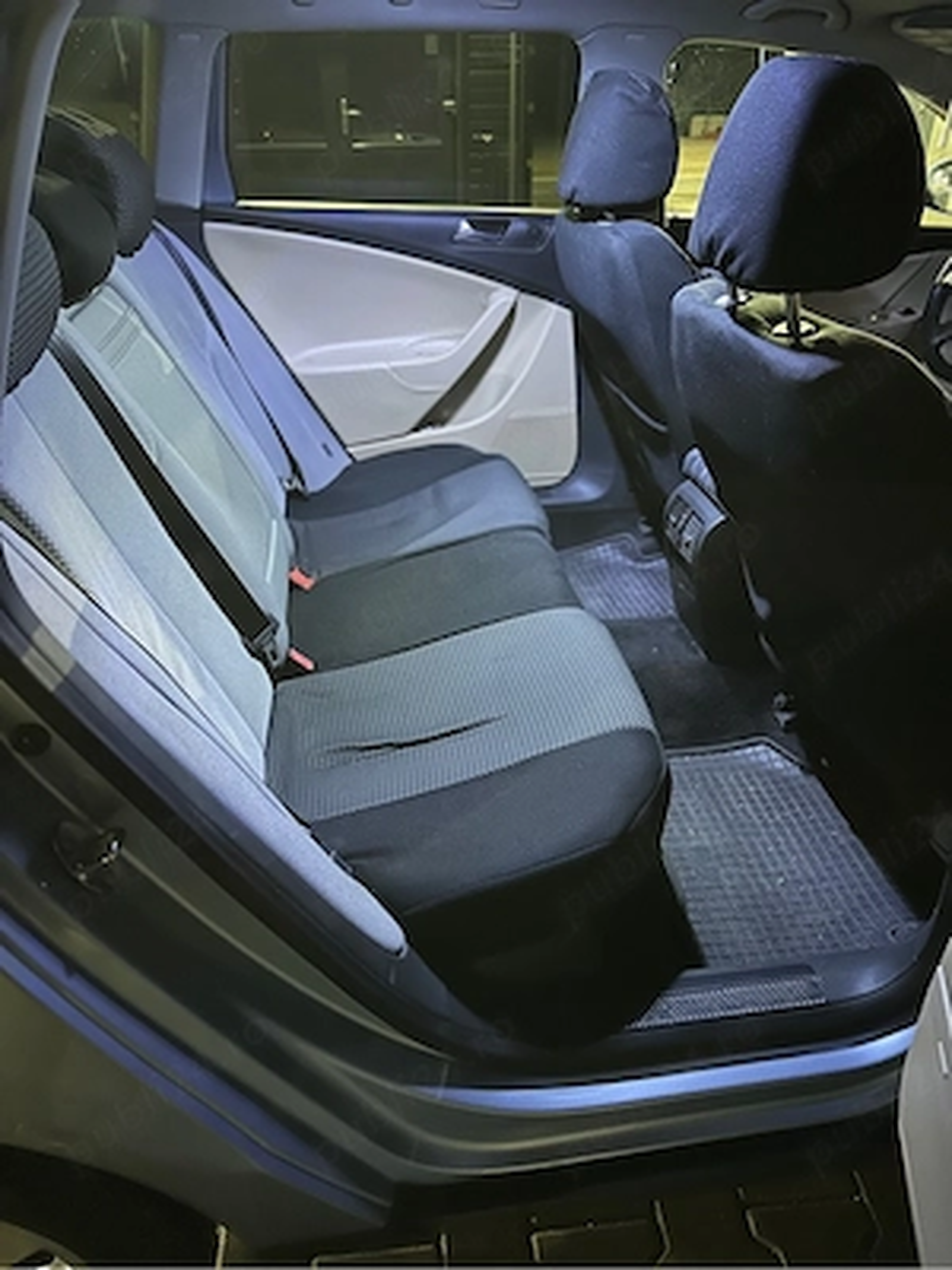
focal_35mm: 24
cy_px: 635
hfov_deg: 56.8
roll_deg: +1.0
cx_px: 476
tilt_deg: -31.5
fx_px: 880
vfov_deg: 71.6
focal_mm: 6.86
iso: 1600
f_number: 1.78
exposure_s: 1/14
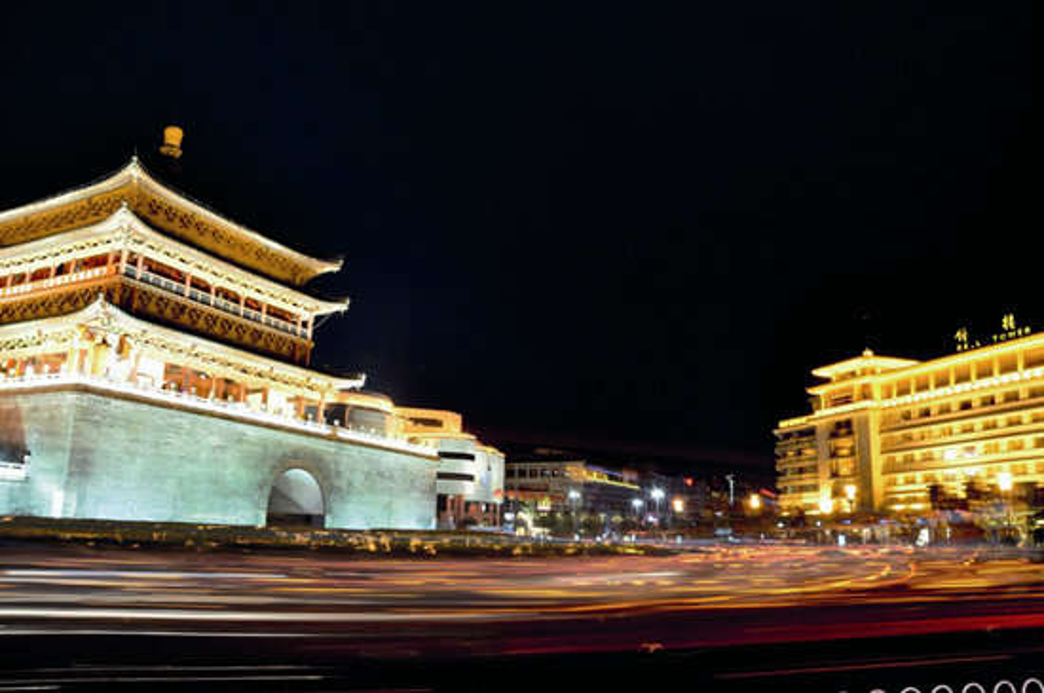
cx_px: 522
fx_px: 956
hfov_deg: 57.3
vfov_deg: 39.9
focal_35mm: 33
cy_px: 346
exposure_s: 25
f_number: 25
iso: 200
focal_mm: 22
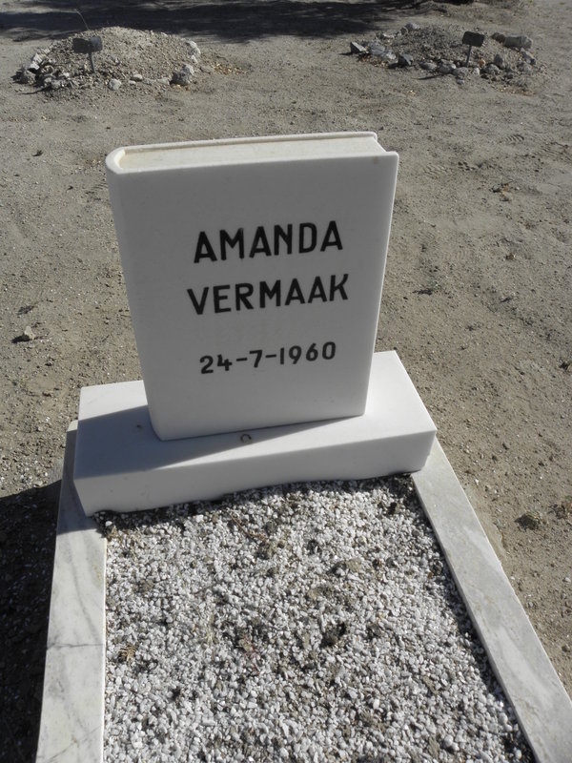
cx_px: 286
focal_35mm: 26
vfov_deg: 67.3
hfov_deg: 53.1
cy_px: 382
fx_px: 573
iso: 64
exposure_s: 1/500
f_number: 5.6
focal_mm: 4.6
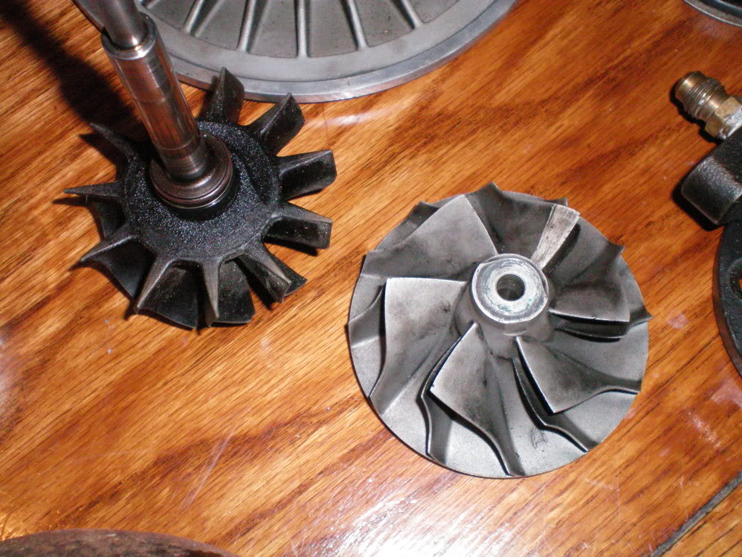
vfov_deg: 29.1
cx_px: 371
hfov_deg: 38.2
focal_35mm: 50
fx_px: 1072
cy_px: 278
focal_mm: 8.4
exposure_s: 1/60
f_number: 5.2
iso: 400
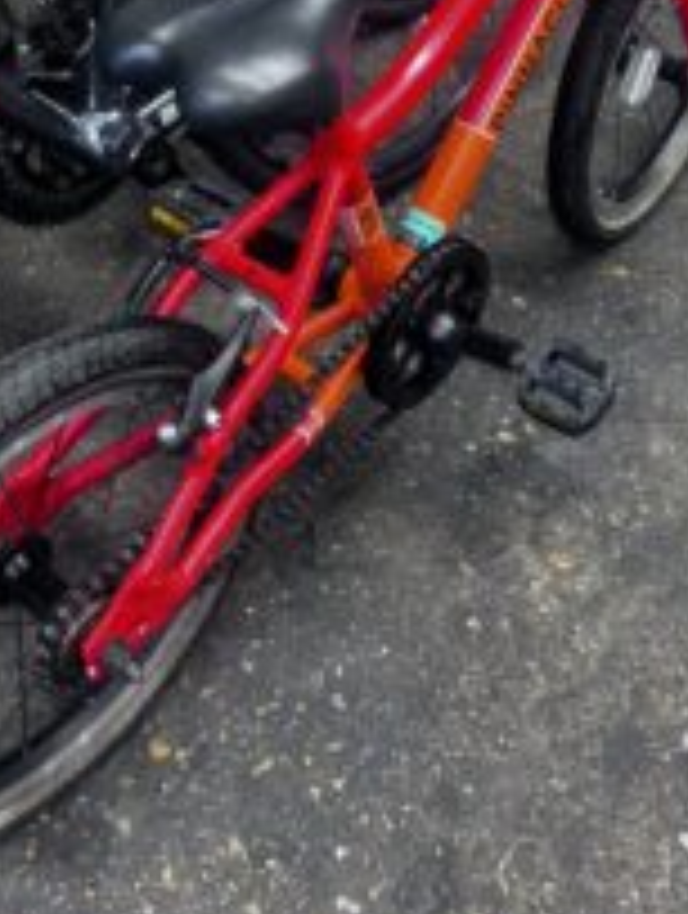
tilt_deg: -43.1
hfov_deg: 31.6
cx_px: 342
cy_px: 207
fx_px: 1215
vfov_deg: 39.8
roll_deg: -4.5
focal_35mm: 46
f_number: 1.5
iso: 125
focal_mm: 5.7
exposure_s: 1/50
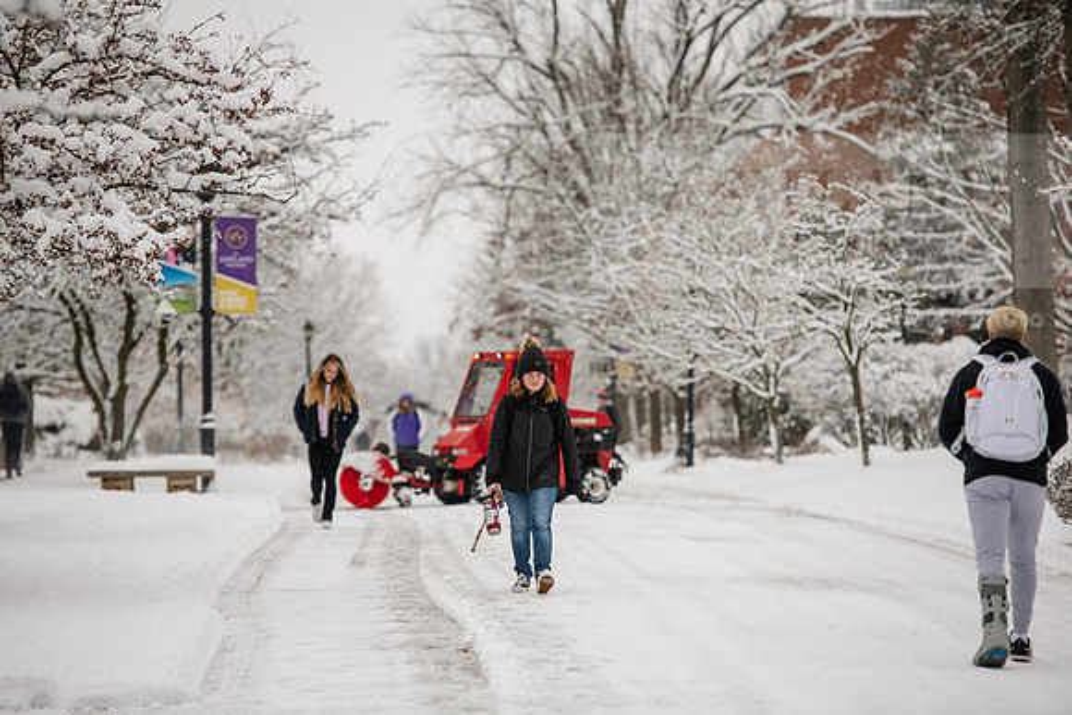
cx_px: 536
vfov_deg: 7.9
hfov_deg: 11.7
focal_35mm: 175
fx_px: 5212
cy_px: 358
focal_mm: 175
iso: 125
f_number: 3.5
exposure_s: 1/640
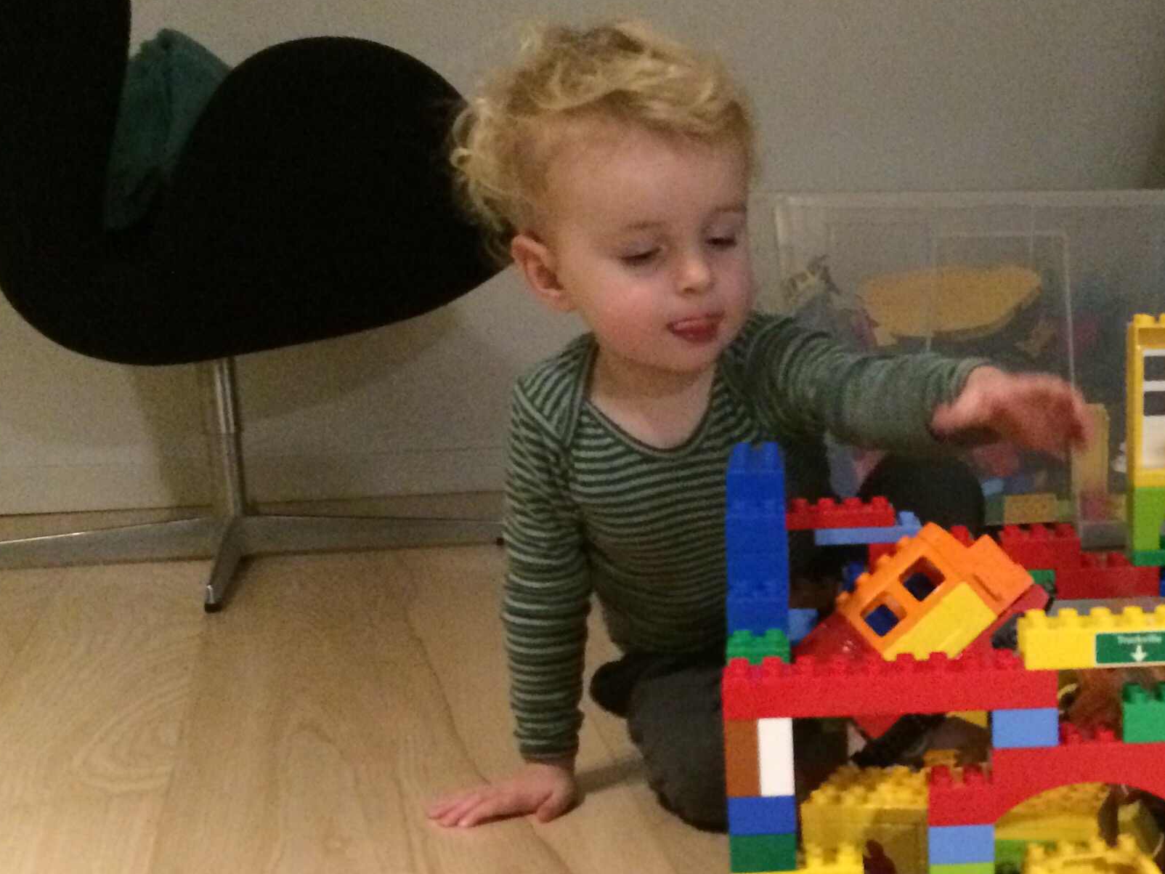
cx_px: 1012
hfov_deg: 31.4
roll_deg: -0.6
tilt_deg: -15.9
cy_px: 695
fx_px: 1986
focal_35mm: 59
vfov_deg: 24.4
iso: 500
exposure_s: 1/17
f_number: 2.2
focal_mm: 4.15
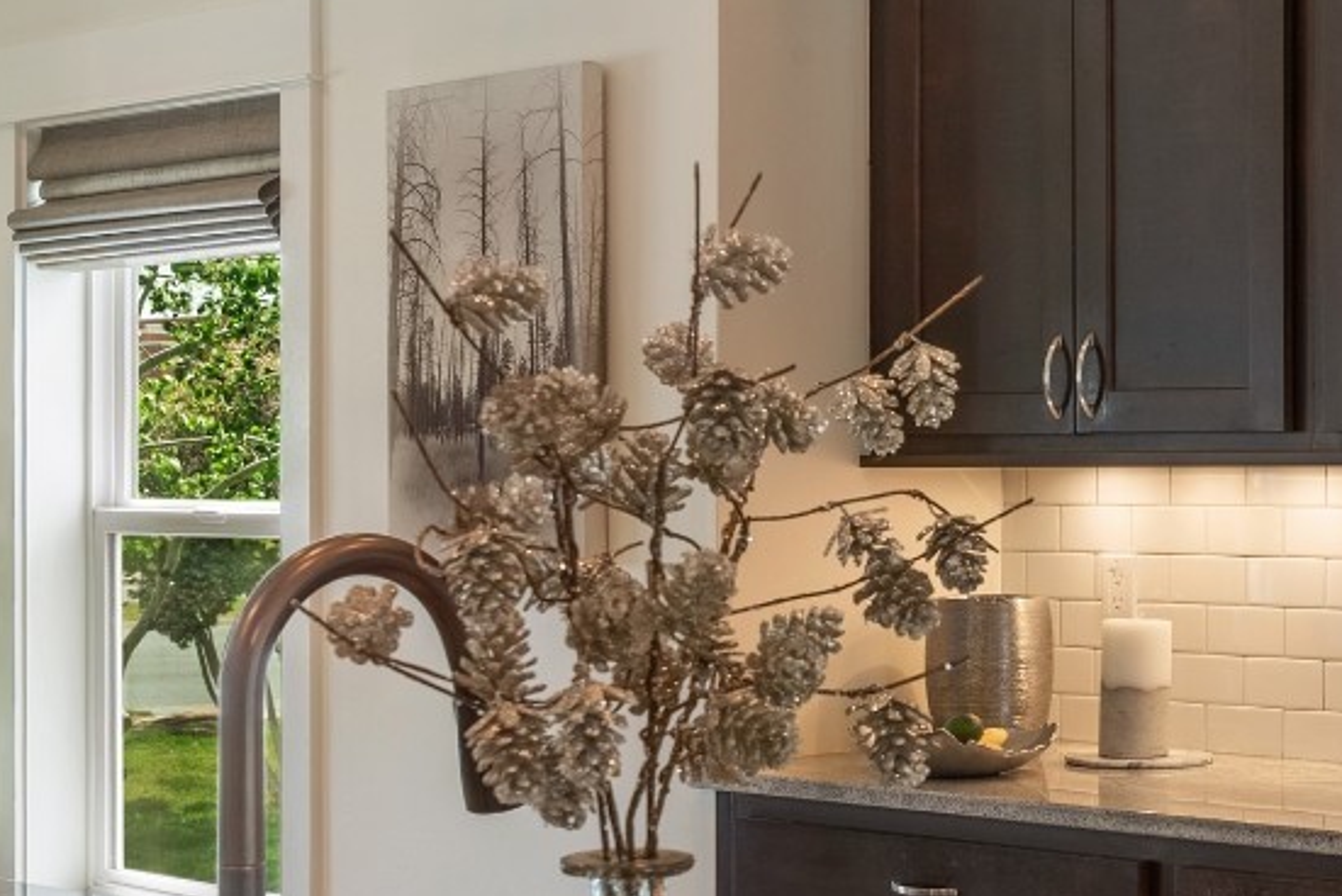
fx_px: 2723
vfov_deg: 18.7
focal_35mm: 73
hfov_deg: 26.4
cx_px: 1310
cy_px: 558
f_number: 11
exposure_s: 1/4
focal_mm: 35
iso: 400
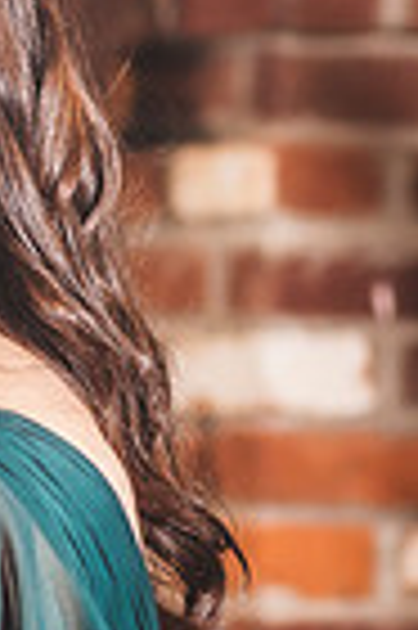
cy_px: 519
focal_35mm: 367
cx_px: -853
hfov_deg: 3.6
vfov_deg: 5.6
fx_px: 6407
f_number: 2.8
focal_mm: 85
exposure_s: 1/200
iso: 1250
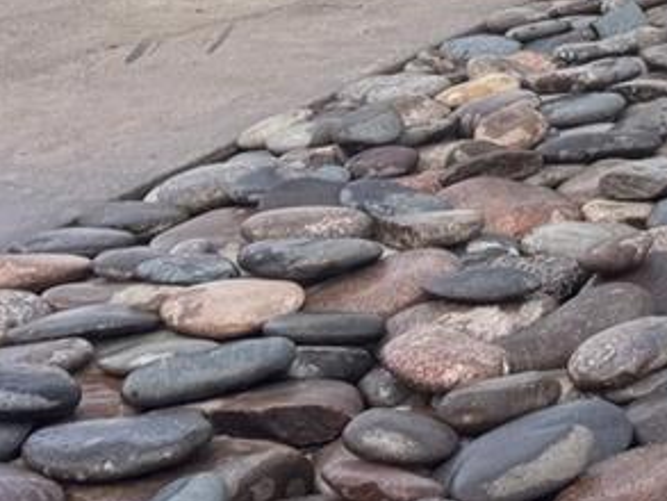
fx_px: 2275
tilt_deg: -1.4
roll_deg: -0.1
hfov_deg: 14.2
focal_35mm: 118
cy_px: -260
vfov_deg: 12.0
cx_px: 1307
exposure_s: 1/1524
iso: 80
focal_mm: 6.76
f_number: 1.78
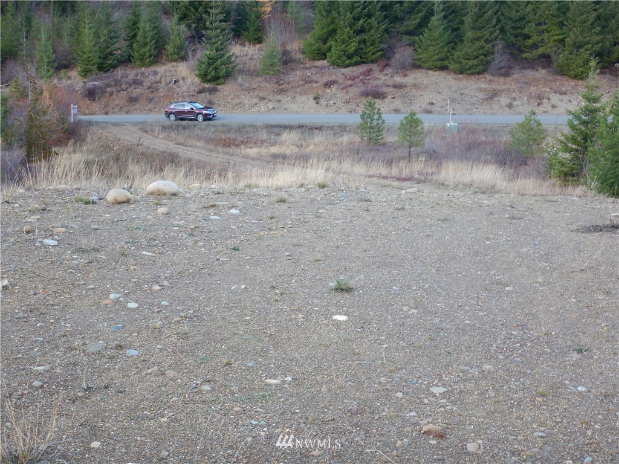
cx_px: 310
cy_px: 232
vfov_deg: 30.3
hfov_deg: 39.7
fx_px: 858
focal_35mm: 48
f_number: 4.3
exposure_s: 1/40
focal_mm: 8.5
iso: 125
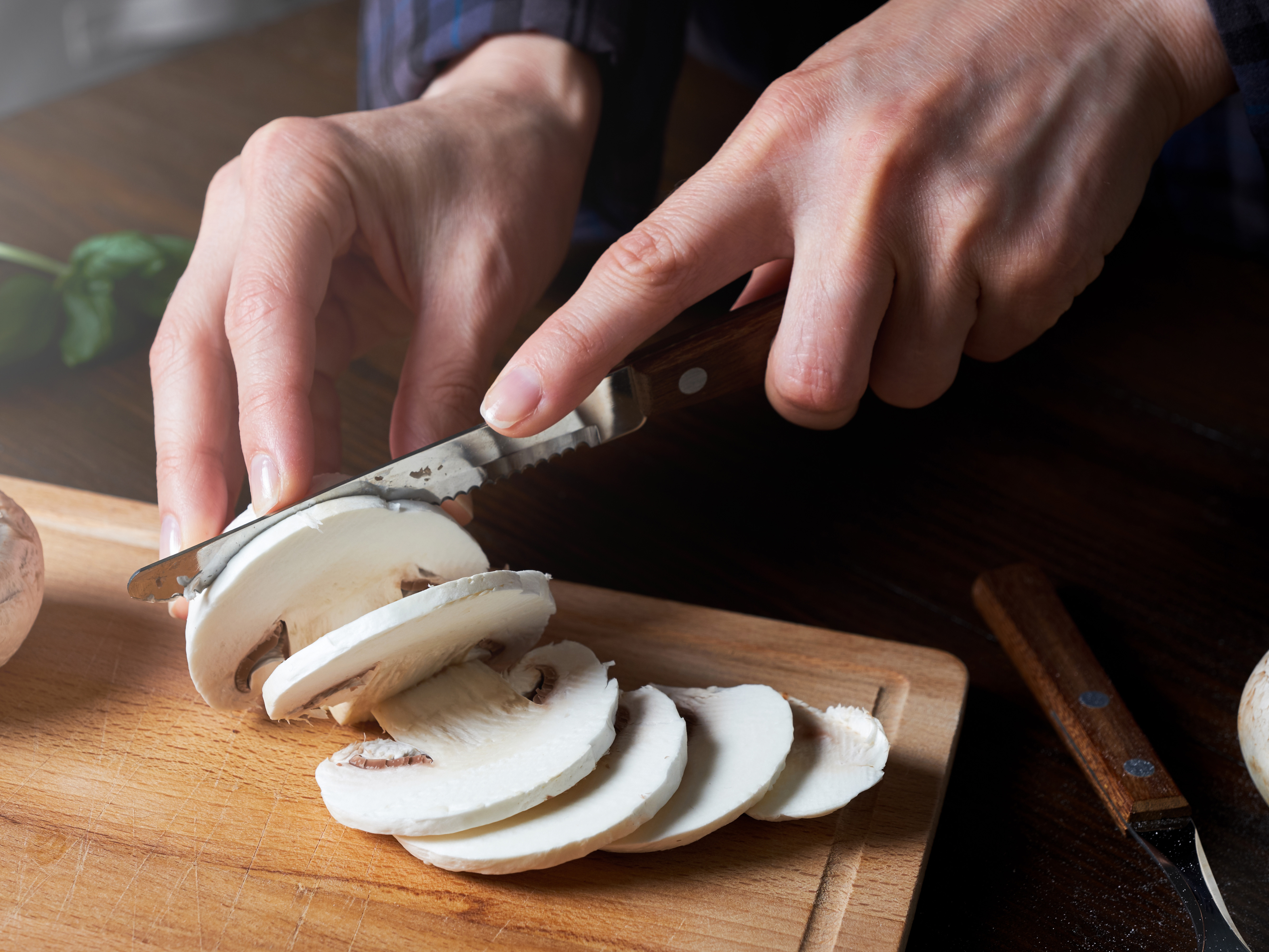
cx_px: 602
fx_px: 2383
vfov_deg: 22.6
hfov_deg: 29.8
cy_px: 476
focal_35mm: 65
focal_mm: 40.1
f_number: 5.6
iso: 200
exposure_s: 1/125
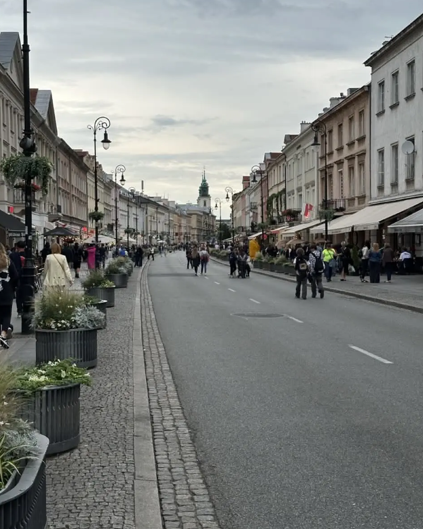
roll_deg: -0.2
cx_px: 211
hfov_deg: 29.7
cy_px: 247
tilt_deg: -0.7
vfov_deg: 36.6
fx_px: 798
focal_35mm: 51
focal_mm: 6.9
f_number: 1.8
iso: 64
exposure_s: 1/1992
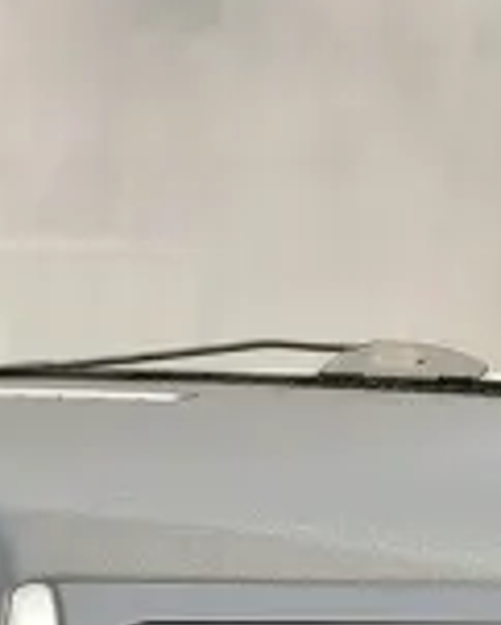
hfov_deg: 12.6
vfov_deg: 18.0
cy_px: 935
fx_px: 1759
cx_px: -712
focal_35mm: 95
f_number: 1.8
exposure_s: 1/248
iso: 100
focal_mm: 5.56
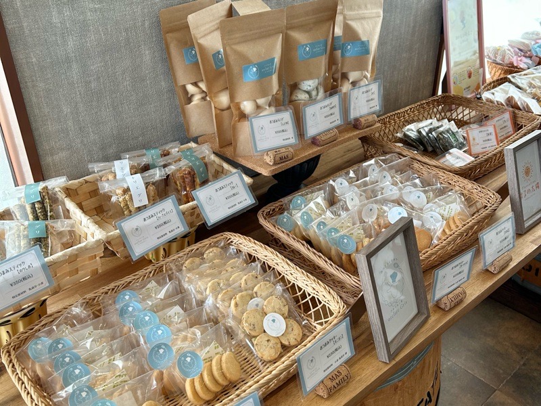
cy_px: 203
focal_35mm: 26
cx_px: 270
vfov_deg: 53.1
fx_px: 406
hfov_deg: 67.3
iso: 40
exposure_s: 1/121
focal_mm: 5.7
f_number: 1.5
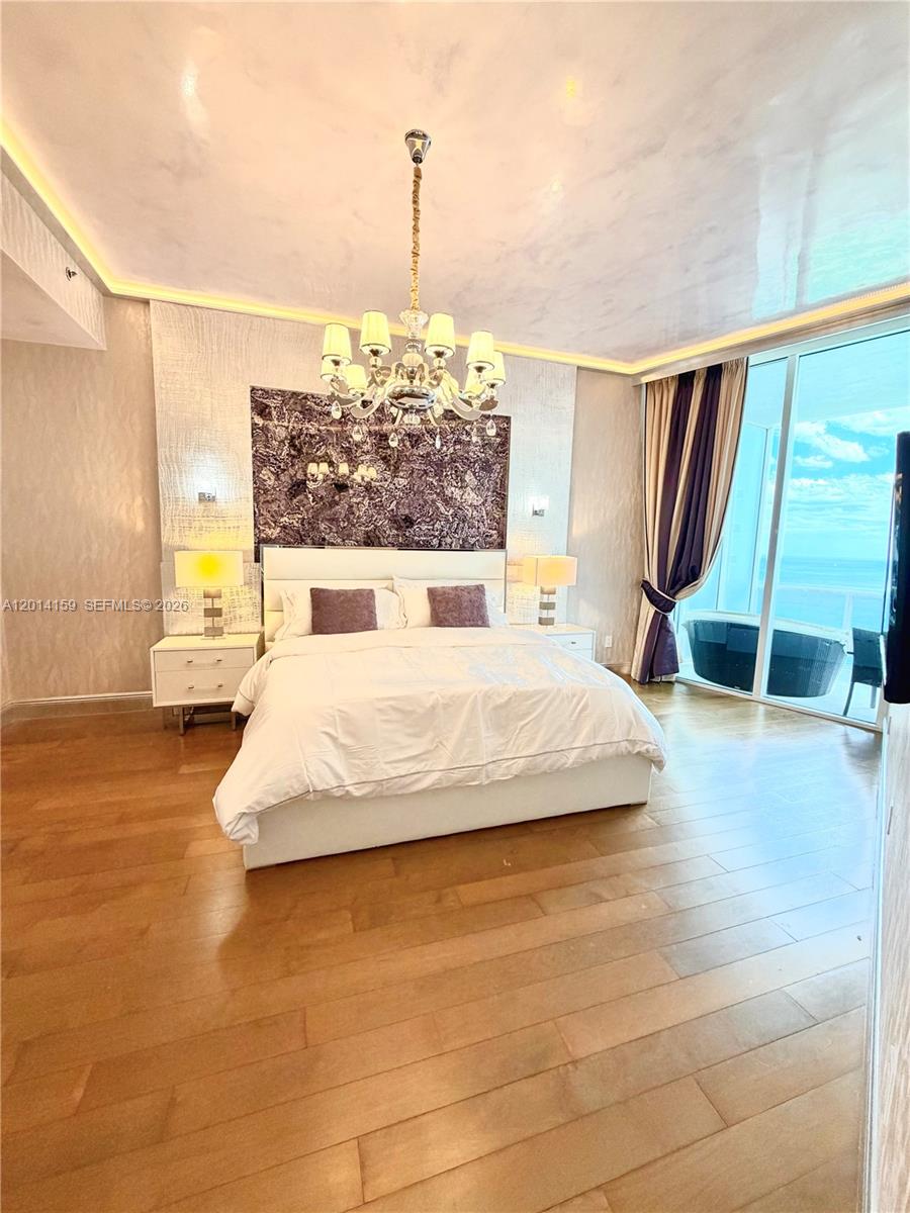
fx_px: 491
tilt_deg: -5.9
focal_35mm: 14
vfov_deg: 102.1
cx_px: 455
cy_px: 606
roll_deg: -1.3
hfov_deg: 85.7
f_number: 2.2
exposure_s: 1/120
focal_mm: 2.22
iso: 160
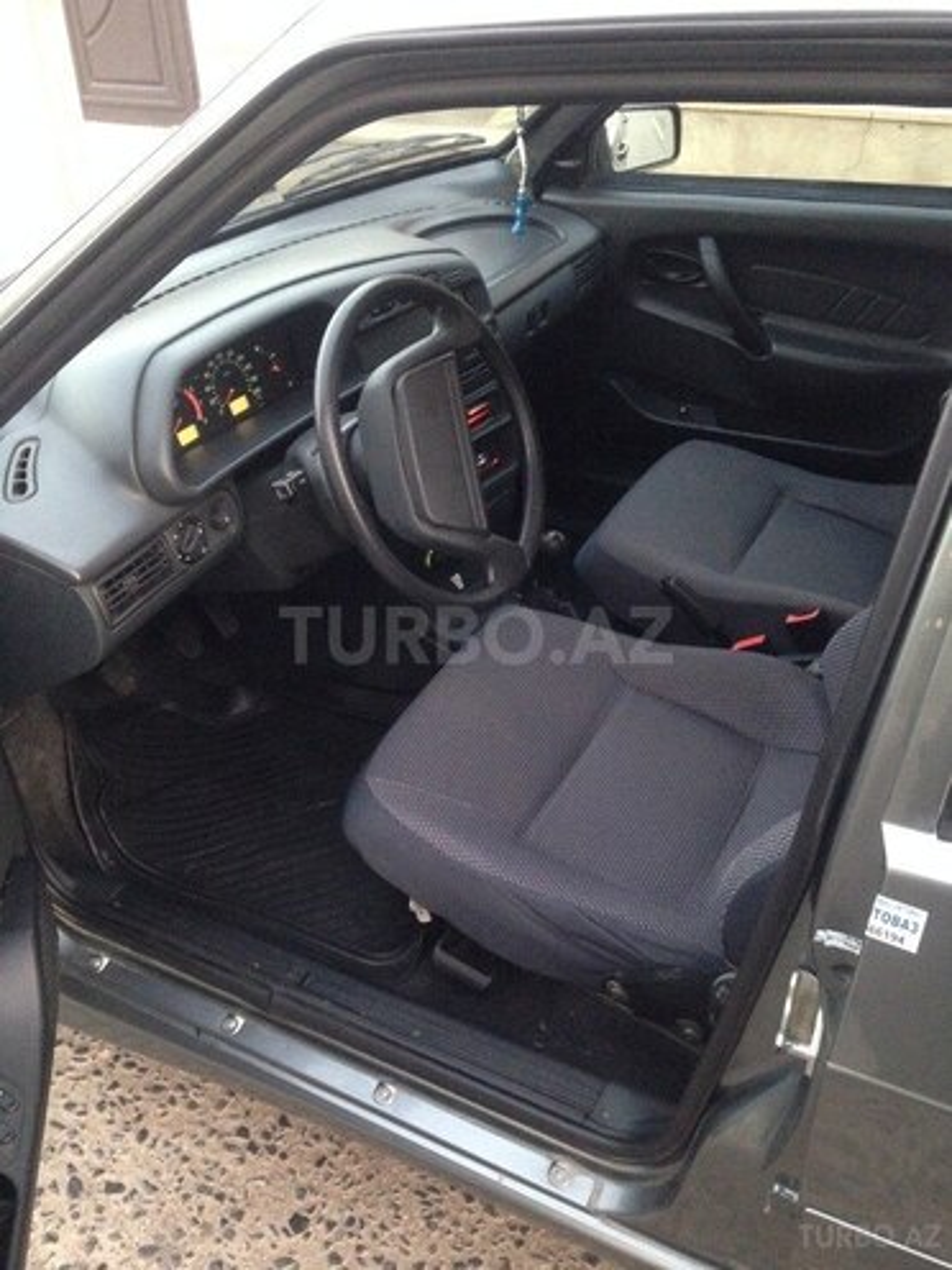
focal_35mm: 33
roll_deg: +3.9
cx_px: 476
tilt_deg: -29.2
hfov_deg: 42.9
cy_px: 635
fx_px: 1210
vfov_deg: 55.4
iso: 400
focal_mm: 4.12
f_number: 2.4
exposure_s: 1/15
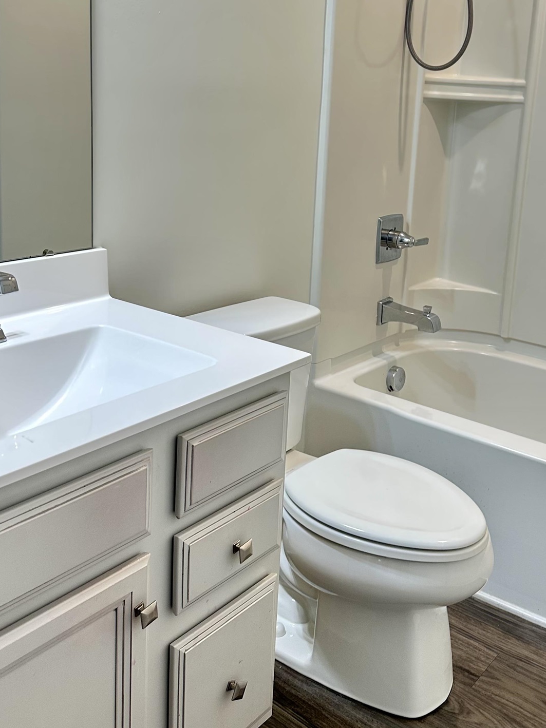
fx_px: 820
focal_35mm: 39
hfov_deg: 36.6
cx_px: 341
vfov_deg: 47.1
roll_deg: -3.6
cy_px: 246
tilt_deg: -11.2
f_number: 1.78
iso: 160
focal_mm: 6.86
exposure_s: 1/60
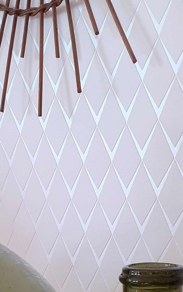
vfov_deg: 24.2
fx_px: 622
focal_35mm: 78
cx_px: 114
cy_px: 343
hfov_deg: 16.7
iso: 50
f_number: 1.9
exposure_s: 1/100
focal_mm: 3.6
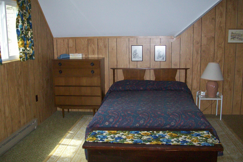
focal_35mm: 38
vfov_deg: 35.1
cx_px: 122
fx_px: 256
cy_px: 85
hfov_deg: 50.7
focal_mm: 6
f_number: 2.7
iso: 200
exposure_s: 1/64
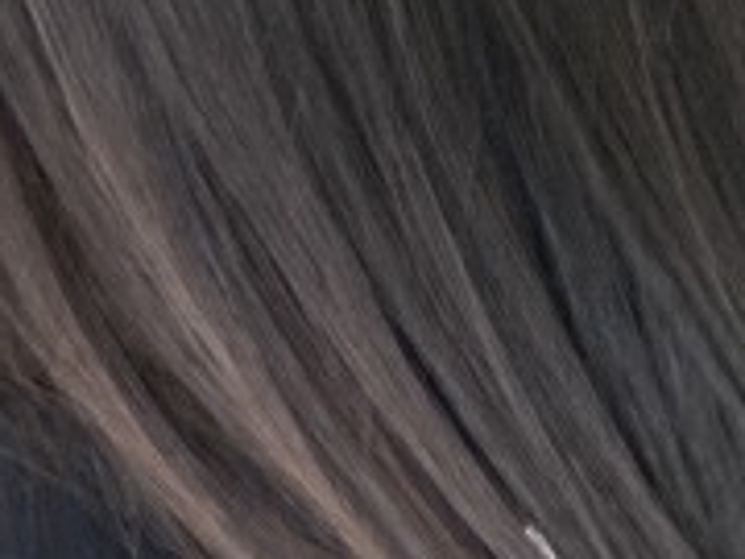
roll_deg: +2.1
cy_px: 211
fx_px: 3982
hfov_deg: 8.8
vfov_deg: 8.0
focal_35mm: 185
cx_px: -1507
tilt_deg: -22.2
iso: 32
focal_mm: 4.2
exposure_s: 1/450
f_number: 1.6
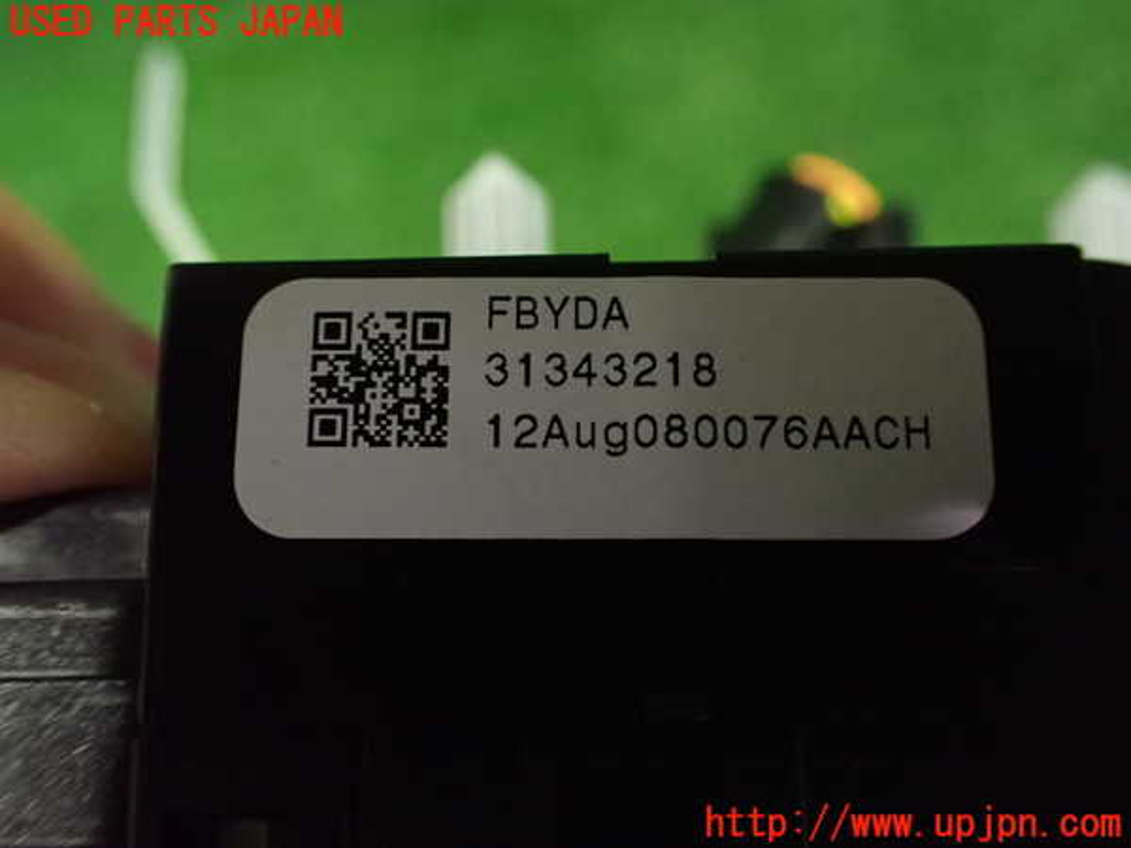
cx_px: 566
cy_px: 424
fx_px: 980
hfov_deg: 60.0
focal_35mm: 30
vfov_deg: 46.8
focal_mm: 5.4
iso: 1250
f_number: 2.3
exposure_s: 1/30
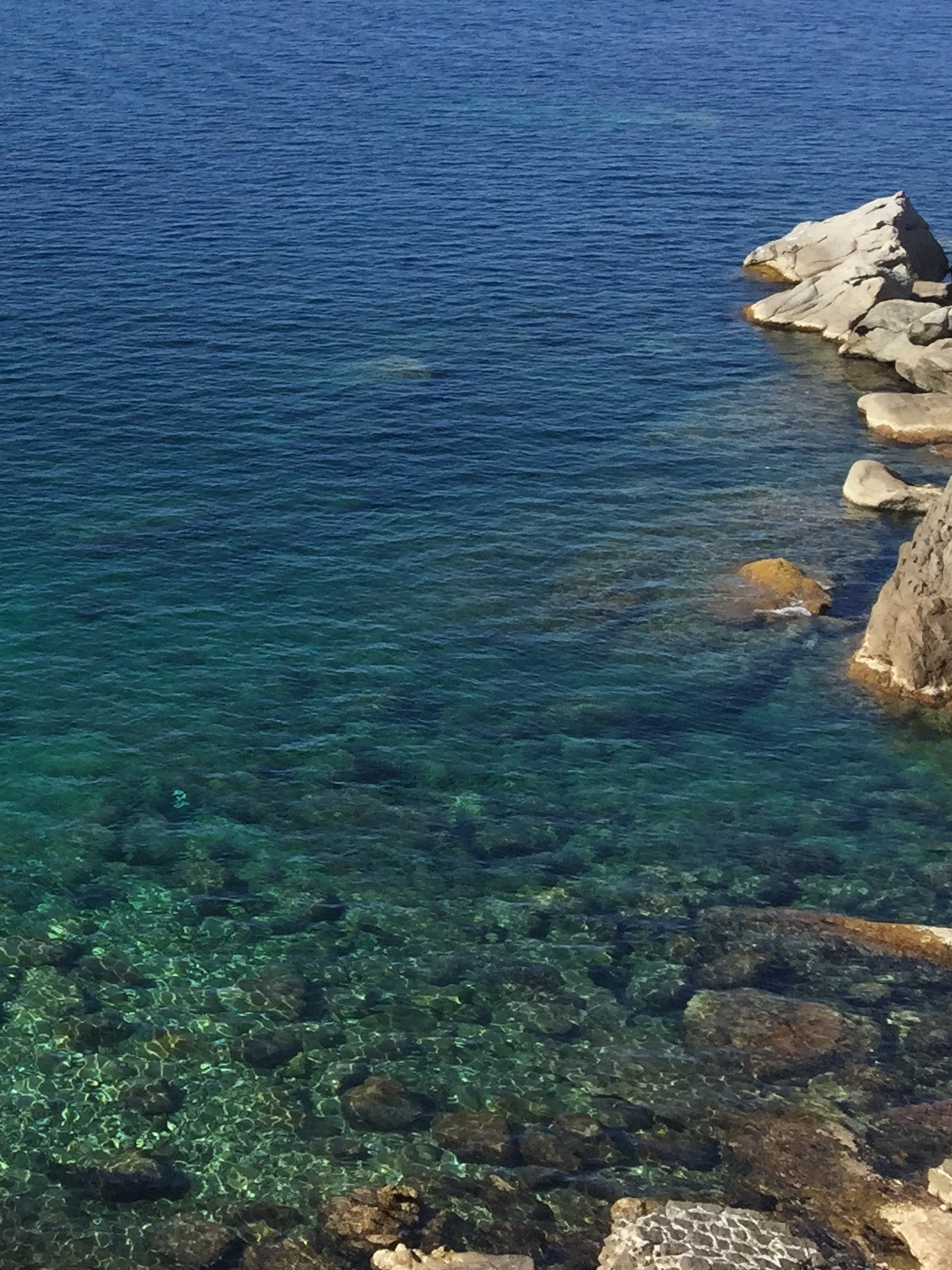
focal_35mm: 66
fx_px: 2419
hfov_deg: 20.1
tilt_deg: -11.1
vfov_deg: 28.8
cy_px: 271
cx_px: -342
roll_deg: -0.1
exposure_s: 1/1883
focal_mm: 4.15
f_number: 2.2
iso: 32
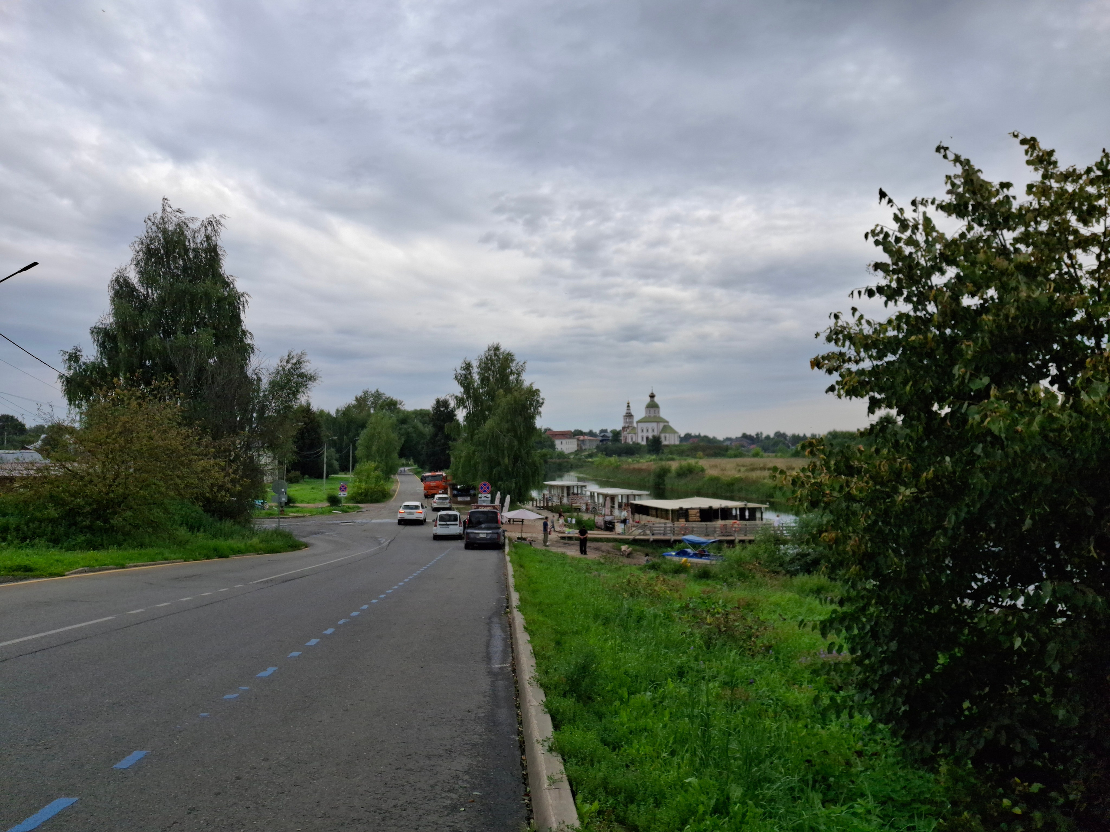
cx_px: 555
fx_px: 802
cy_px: 416
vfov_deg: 54.9
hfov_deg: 69.4
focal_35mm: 25
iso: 25
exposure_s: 1/527
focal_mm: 4.69
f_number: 1.8
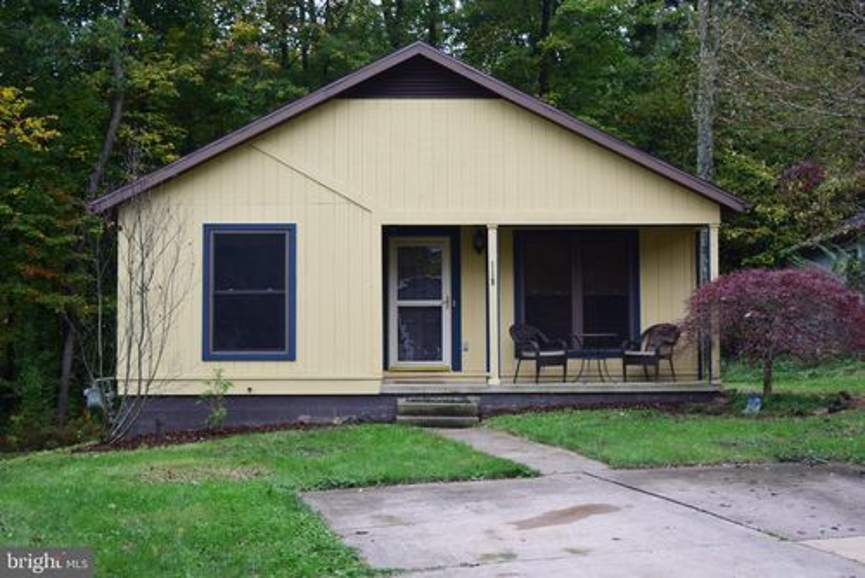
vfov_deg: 26.5
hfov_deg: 38.9
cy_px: 289
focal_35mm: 51
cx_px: 432
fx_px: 1226
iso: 250
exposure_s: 1/160
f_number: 6.3
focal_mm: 34
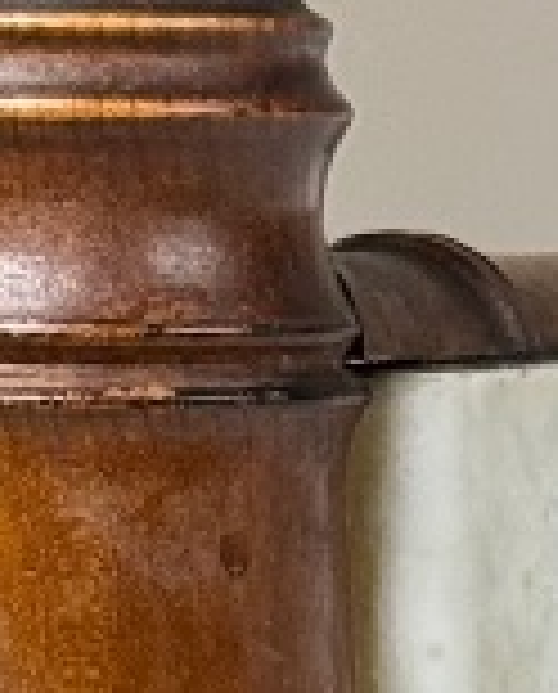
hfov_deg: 4.2
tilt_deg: -12.9
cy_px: 1899
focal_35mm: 364
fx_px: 7485
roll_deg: +0.7
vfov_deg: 5.1
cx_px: 1444
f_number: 1.78
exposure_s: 1/100
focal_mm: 6.76
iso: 80
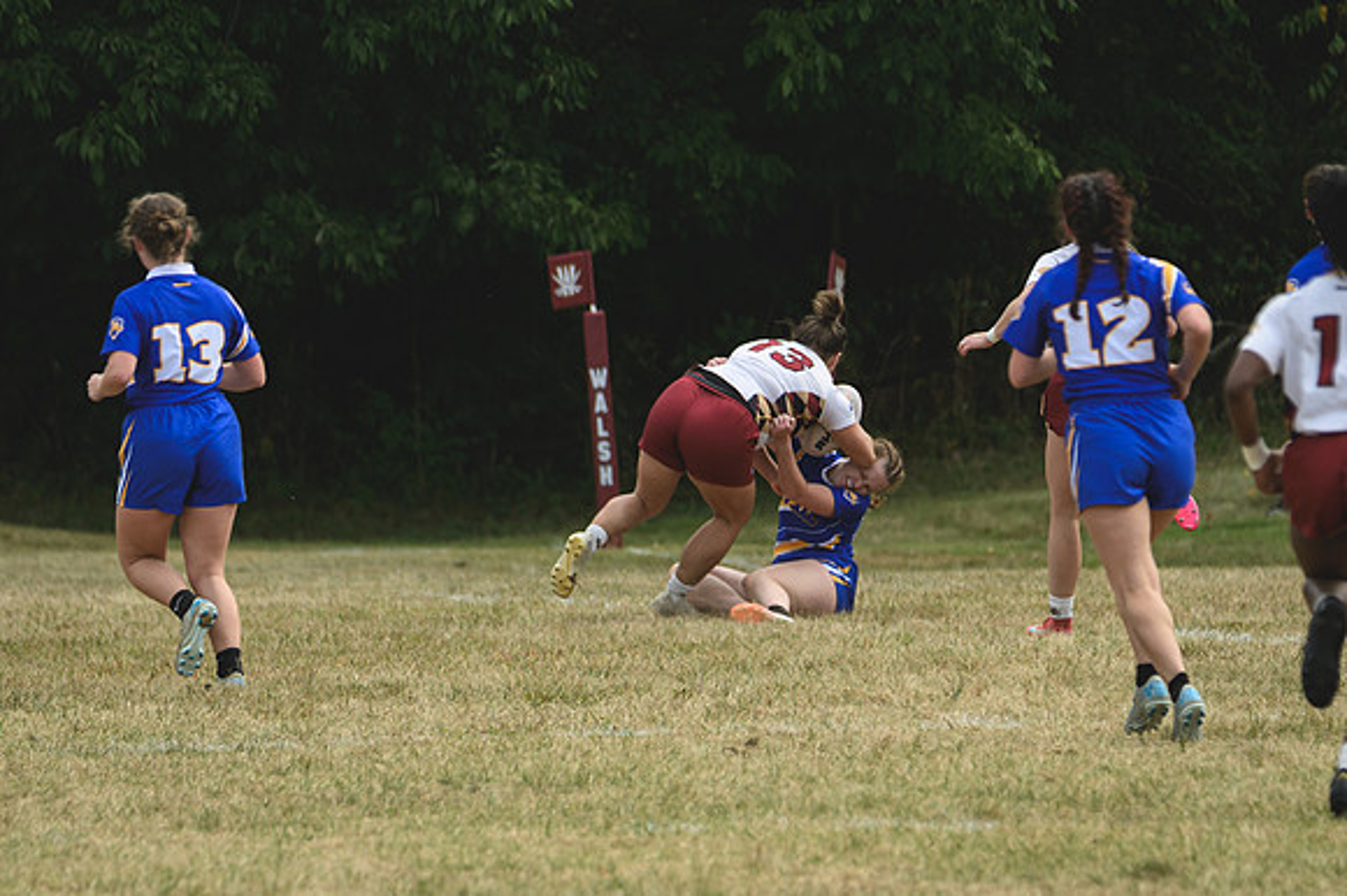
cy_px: 509
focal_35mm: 586
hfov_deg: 3.5
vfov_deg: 2.3
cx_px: 636
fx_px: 21913
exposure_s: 1/1000
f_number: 5.6
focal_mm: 320
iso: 220
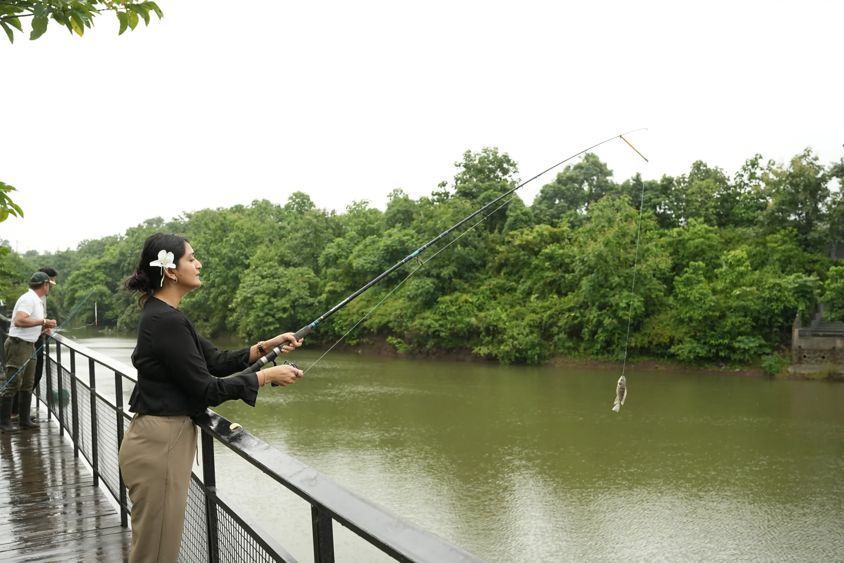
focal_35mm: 35
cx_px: 422
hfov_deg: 54.4
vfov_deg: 37.9
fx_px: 821
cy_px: 282
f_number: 6.3
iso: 1250
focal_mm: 35
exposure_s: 1/400
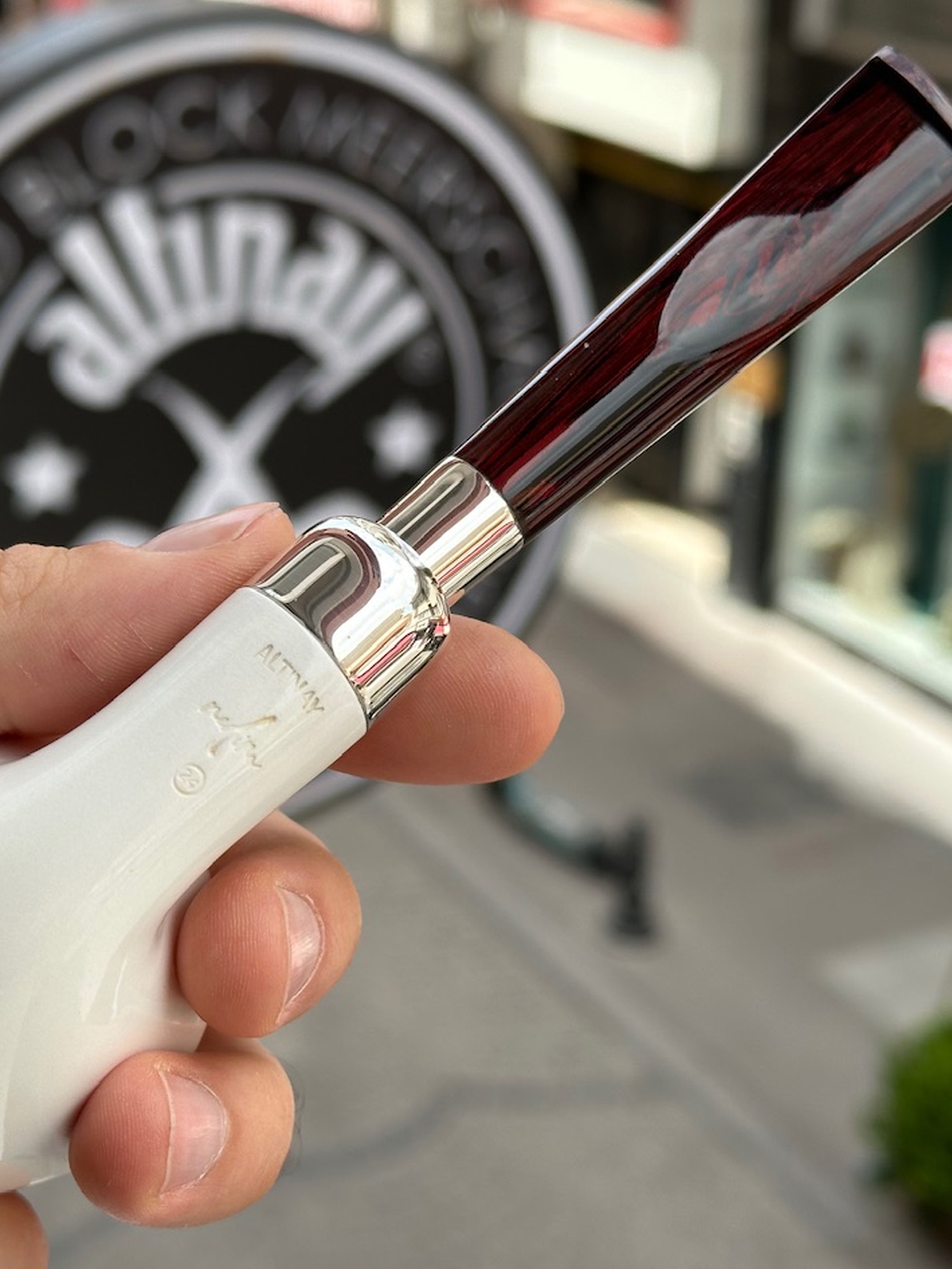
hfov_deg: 22.6
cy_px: 641
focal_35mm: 65
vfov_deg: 29.8
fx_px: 2383
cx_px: 395
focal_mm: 6.86
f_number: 1.78
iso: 64
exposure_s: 1/1517
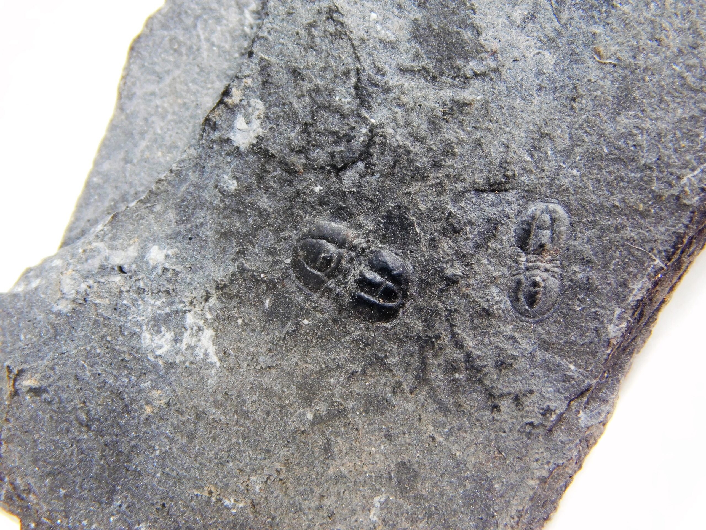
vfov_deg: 7.4
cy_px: 265
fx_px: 4120
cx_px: 353
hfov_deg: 9.8
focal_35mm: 202
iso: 200
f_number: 5.4
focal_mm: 35.9
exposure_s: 1/30
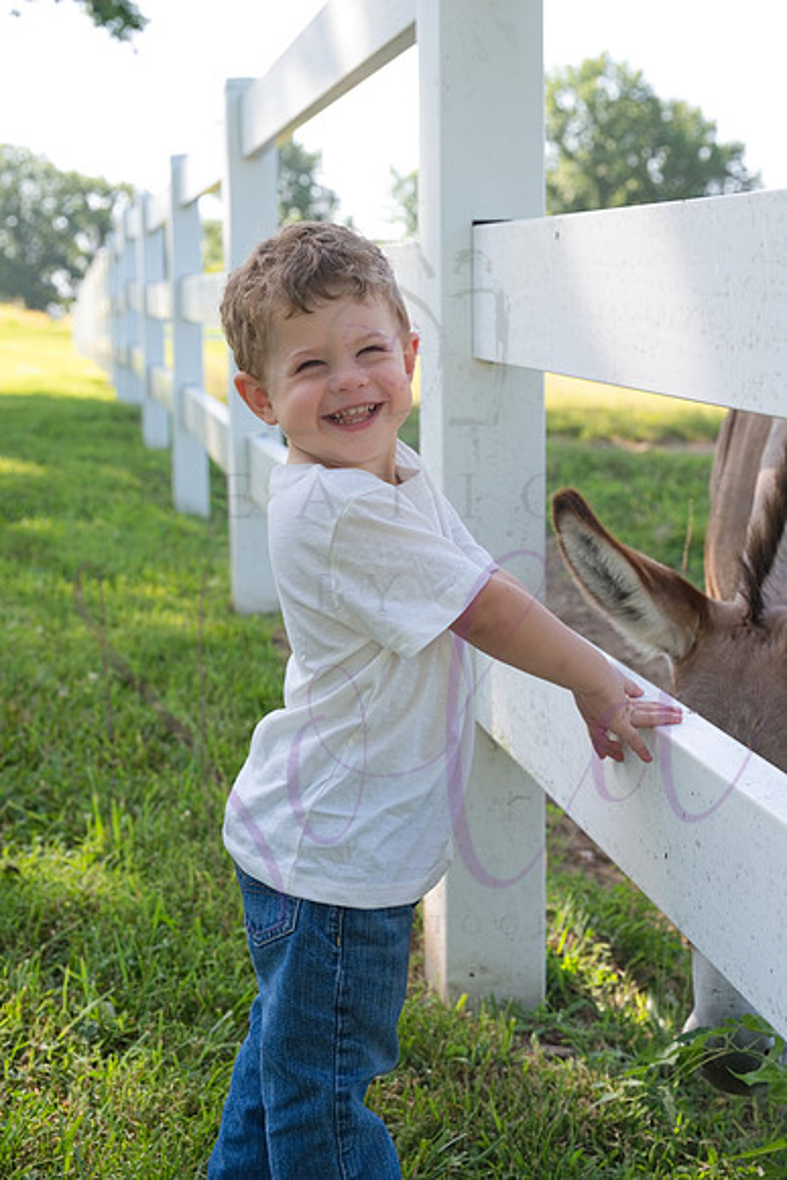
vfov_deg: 42.7
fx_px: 1507
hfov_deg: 29.3
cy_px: 590
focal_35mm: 46
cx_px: 394
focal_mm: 46
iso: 400
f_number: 5.6
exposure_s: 1/320
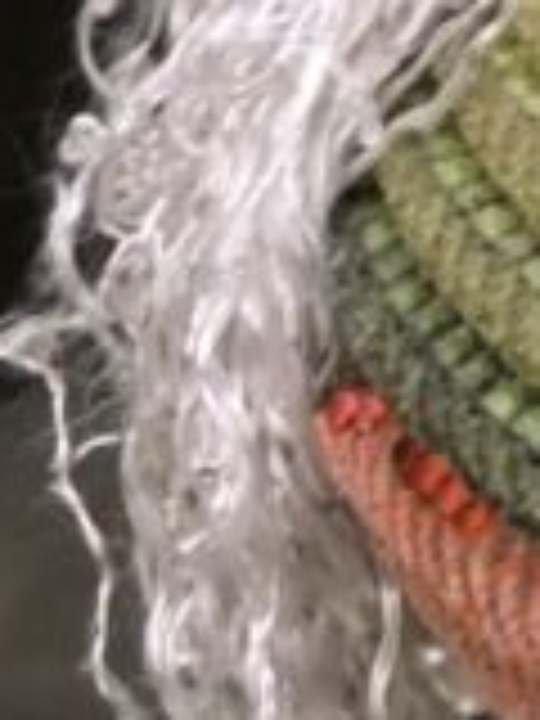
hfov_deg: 7.1
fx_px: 3598
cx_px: 1894
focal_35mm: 173
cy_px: -878
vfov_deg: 10.2
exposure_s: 1/120
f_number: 1.7
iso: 640
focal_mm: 6.3
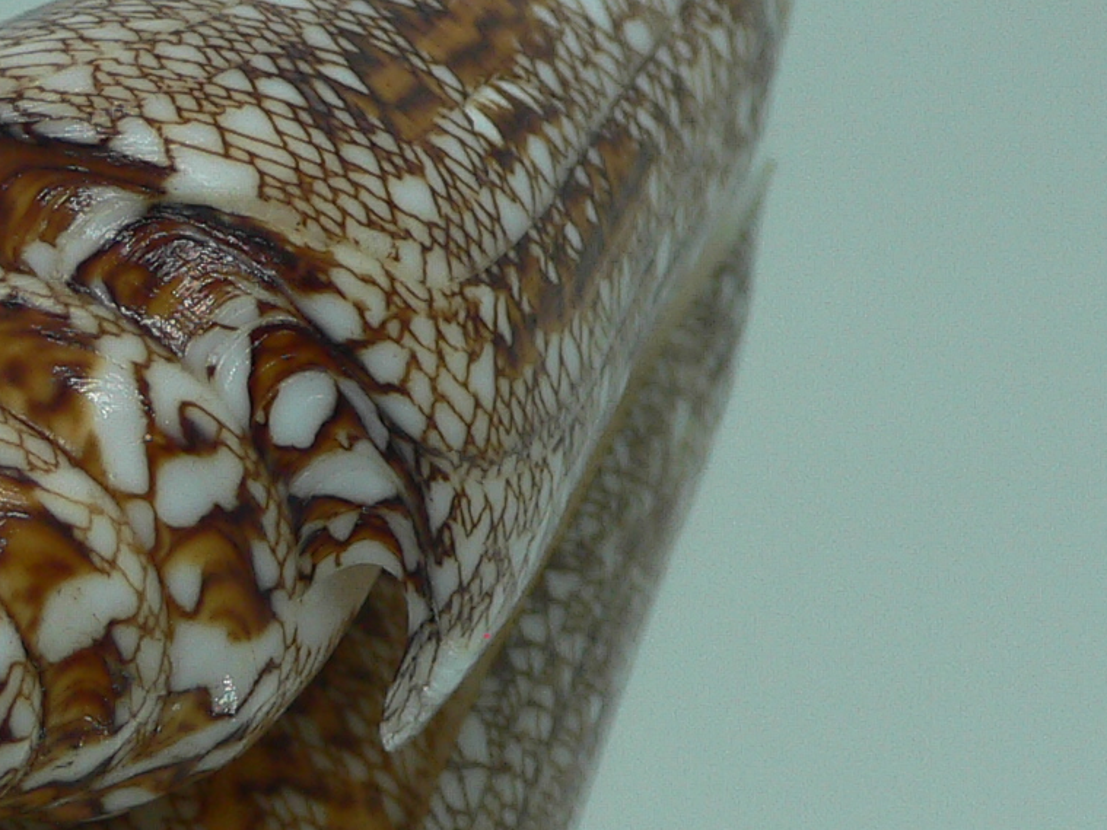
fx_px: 2974
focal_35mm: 93
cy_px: 419
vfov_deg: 15.9
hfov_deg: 21.0
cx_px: 322
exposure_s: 1/60
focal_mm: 4.6
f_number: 2.8
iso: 80
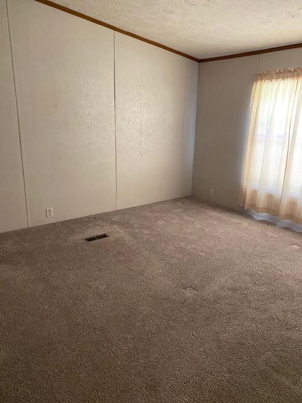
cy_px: 202
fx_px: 302
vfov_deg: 67.3
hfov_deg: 53.1
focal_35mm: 26
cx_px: 151
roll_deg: -1.5
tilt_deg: -14.8
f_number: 1.8
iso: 500
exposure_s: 1/53
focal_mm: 4.25
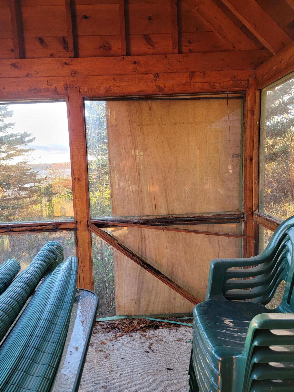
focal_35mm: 24
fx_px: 272
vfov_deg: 71.6
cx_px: 147
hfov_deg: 56.8
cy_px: 196
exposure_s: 1/120
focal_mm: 6.7
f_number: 1.8
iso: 125
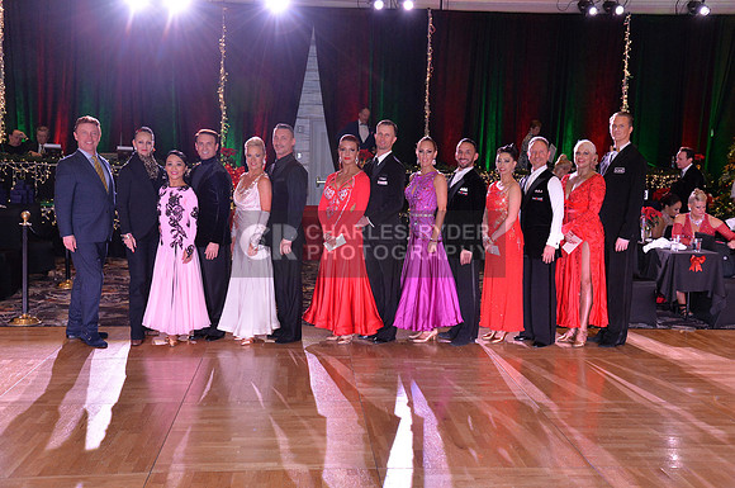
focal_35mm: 40
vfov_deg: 33.3
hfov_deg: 48.5
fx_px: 816
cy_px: 244
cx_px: 368
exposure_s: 1/250
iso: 2500
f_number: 5.6
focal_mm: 40
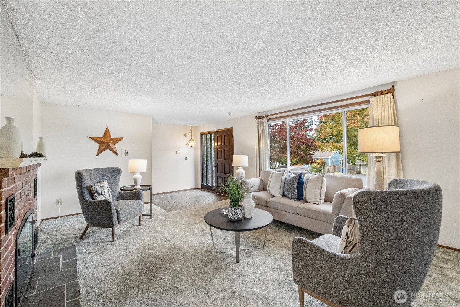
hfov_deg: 100.4
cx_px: 230
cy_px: 154
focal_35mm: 15
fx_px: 192
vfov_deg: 77.3
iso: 1600
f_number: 9
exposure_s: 1/30
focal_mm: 10
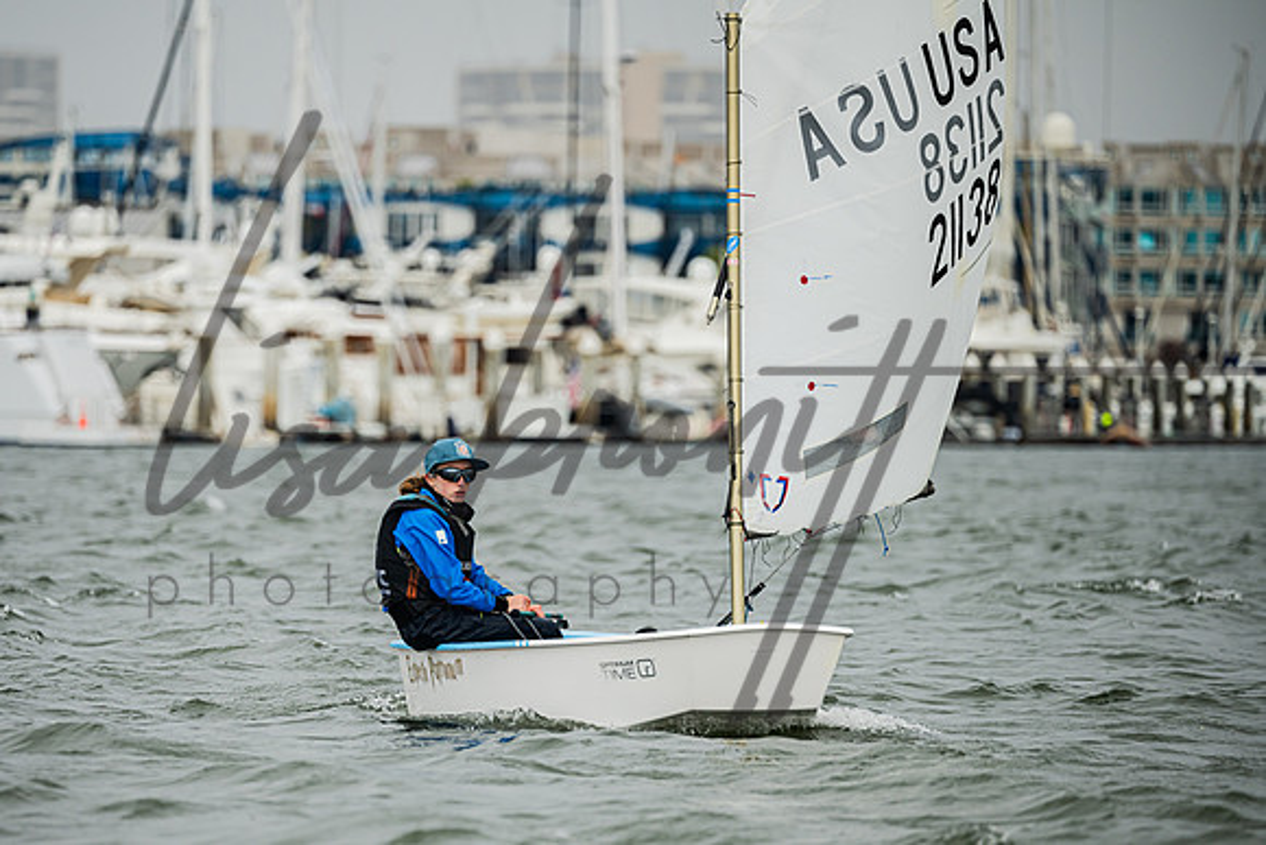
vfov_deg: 3.8
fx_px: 12700
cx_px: 478
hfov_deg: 5.7
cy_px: 526
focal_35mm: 361
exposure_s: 1/1250
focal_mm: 290
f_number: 5.3
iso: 320
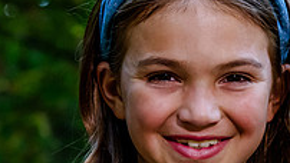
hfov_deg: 6.3
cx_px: 112
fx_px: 2624
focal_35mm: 341
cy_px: 78
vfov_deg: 3.6
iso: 800
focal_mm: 86
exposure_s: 1/320
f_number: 5
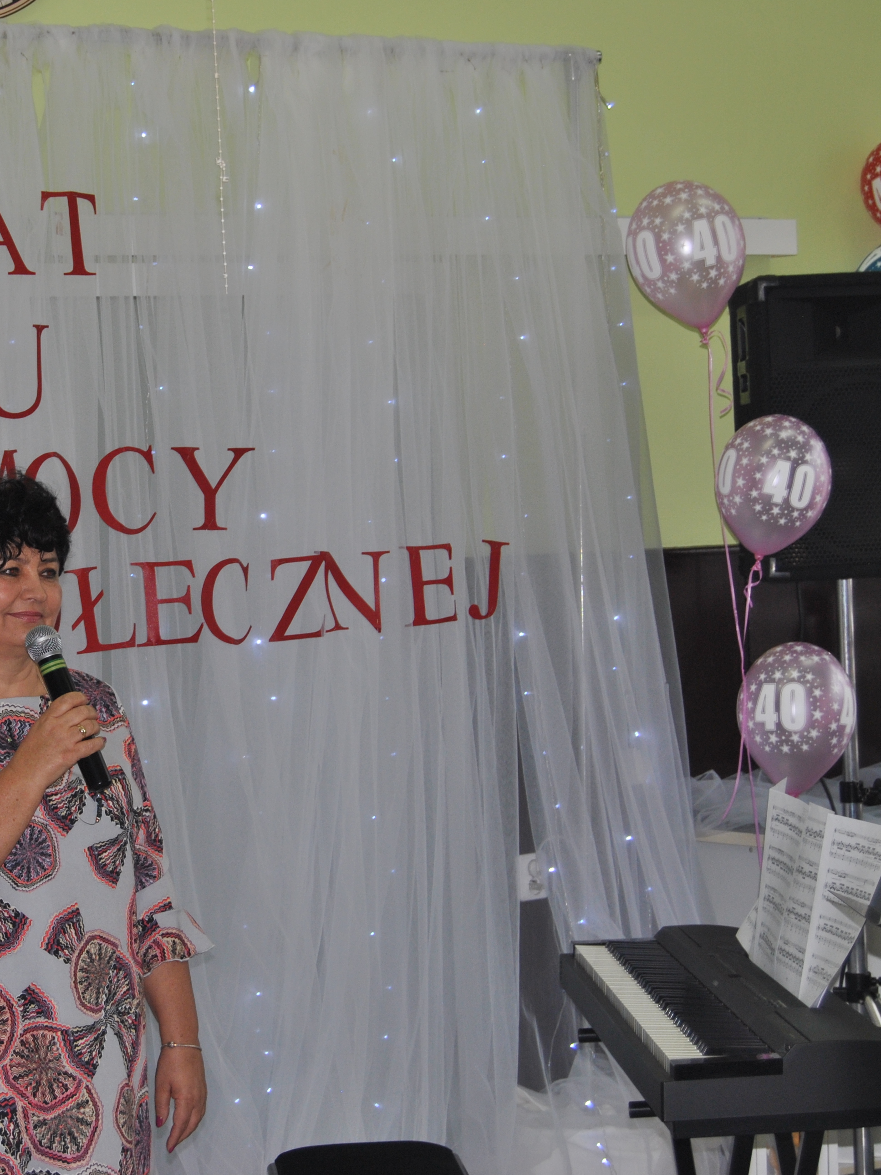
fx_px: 3089
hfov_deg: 16.1
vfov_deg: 21.5
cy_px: 587
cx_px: 127
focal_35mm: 91
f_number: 5
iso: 200
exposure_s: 1/60
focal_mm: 42
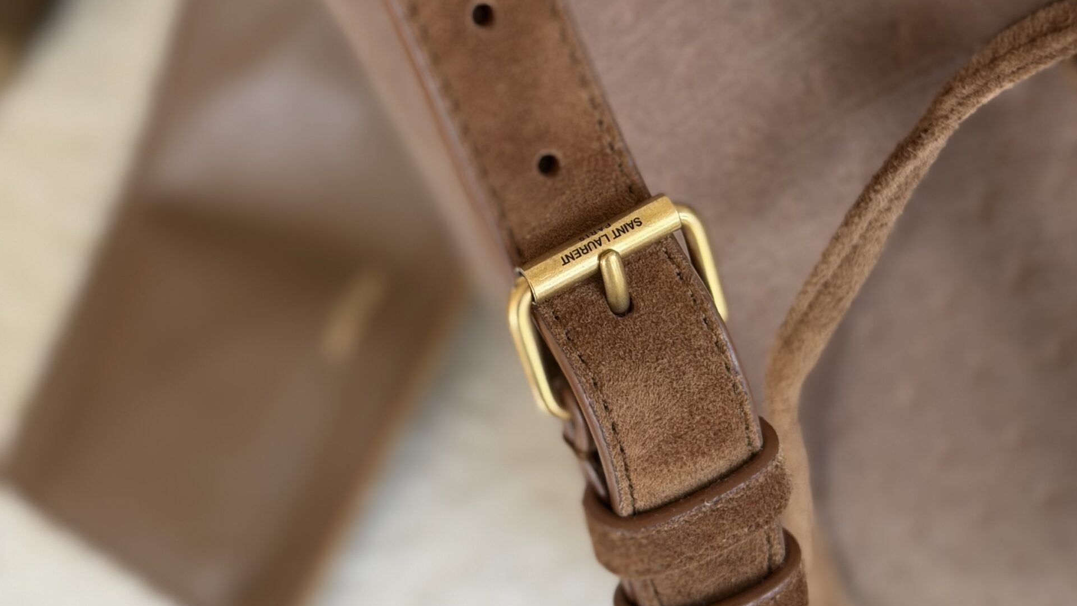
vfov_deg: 17.2
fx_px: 1999
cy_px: 167
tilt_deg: -74.6
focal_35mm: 70
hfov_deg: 30.1
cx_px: 540
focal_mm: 6.76
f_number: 1.78
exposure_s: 1/119
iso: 100
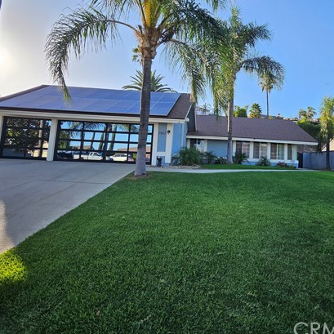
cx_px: 221
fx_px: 196
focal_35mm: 18
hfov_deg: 78.2
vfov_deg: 80.3
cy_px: 145
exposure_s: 1/463
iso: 32
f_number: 2.2
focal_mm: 1.74
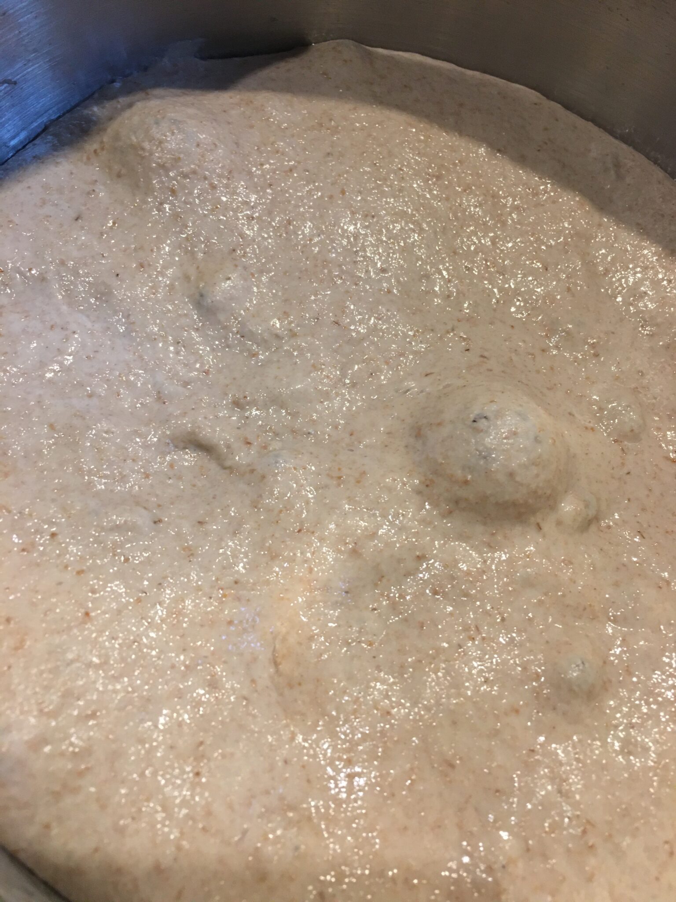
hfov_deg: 48.2
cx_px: 338
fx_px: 755
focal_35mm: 29
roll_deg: +1.6
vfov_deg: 61.7
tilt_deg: -43.6
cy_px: 451
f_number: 2.2
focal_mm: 4.15
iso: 100
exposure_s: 1/17
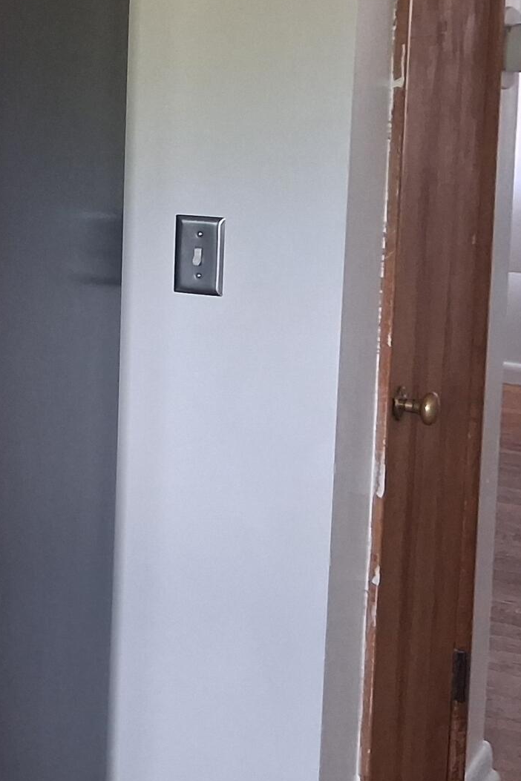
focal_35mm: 80
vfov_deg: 25.0
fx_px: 1737
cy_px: 182
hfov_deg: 14.4
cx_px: -494
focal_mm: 4
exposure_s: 1/100
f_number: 1.8
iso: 250
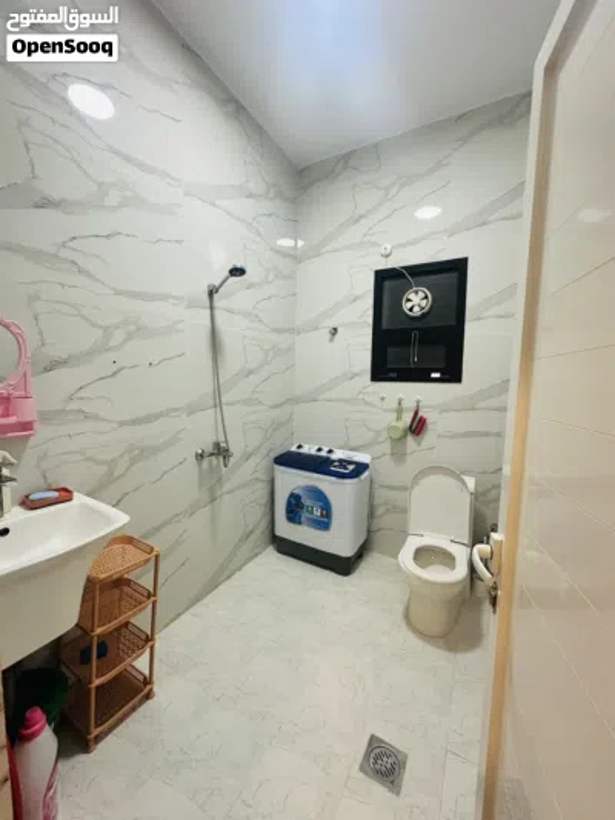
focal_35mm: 14
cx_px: 308
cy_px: 410
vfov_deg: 102.1
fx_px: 332
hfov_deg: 85.7
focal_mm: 2.22
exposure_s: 1/100
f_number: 2.2
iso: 200
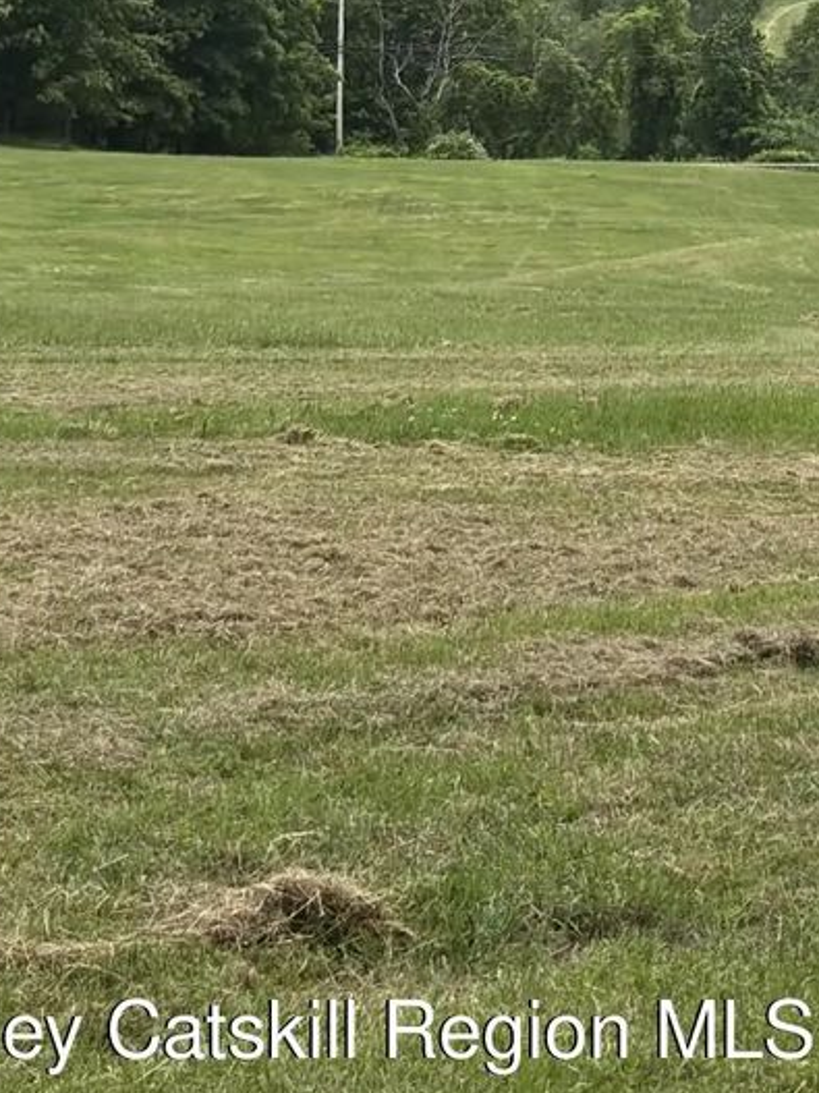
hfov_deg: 11.6
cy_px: -256
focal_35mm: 127
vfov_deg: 14.9
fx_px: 4008
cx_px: 632
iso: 50
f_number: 1.6
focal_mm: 5.96
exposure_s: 1/3663
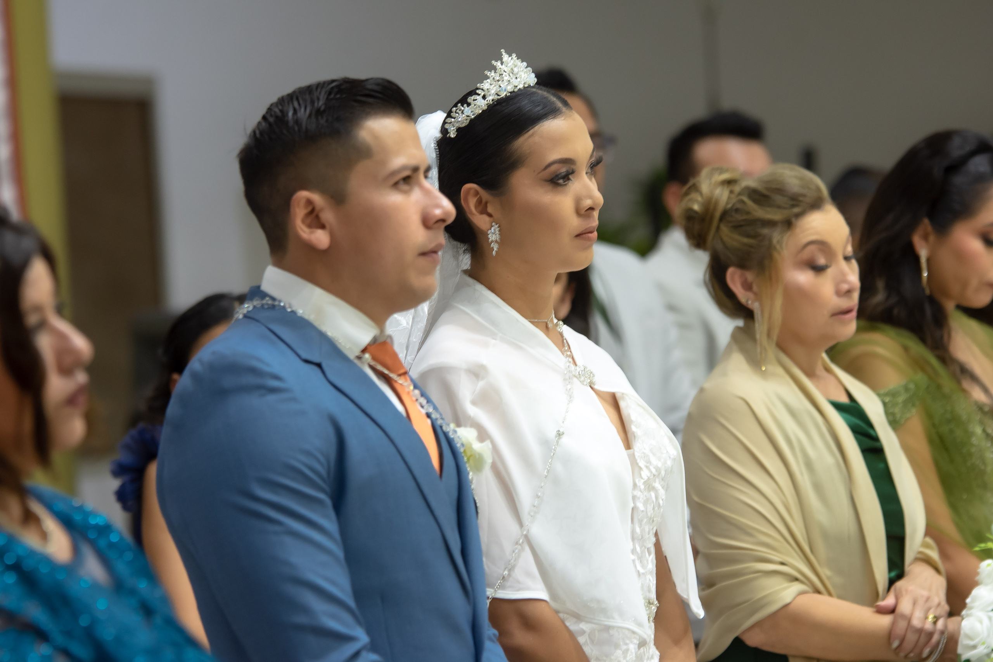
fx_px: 6620
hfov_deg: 8.6
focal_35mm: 240
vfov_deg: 5.7
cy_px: 331
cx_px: 496
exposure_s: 1/100
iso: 1000
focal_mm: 160
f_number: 4.5
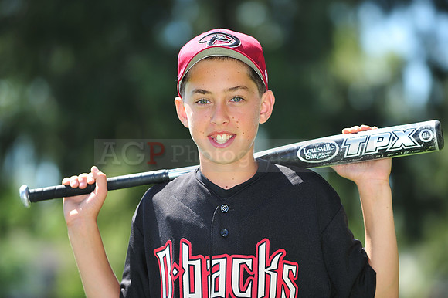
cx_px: 224
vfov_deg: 6.9
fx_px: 2487
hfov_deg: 10.3
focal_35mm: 200
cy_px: 149
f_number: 4.5
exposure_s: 1/640
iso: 200
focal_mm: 200
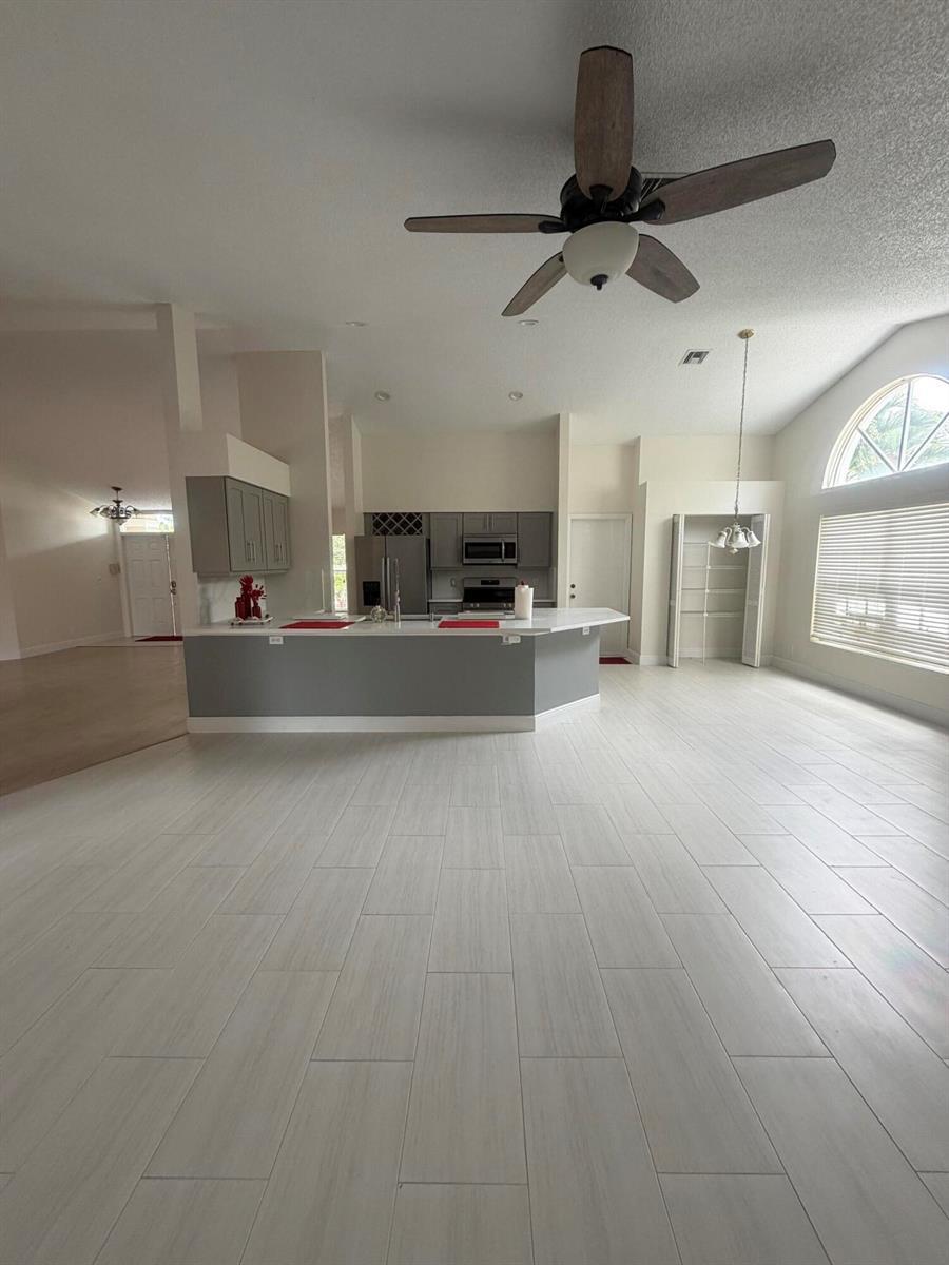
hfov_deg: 85.7
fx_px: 512
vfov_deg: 102.1
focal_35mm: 14
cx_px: 474
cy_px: 632
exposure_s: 1/121
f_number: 2.2
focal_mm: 2.22
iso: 160
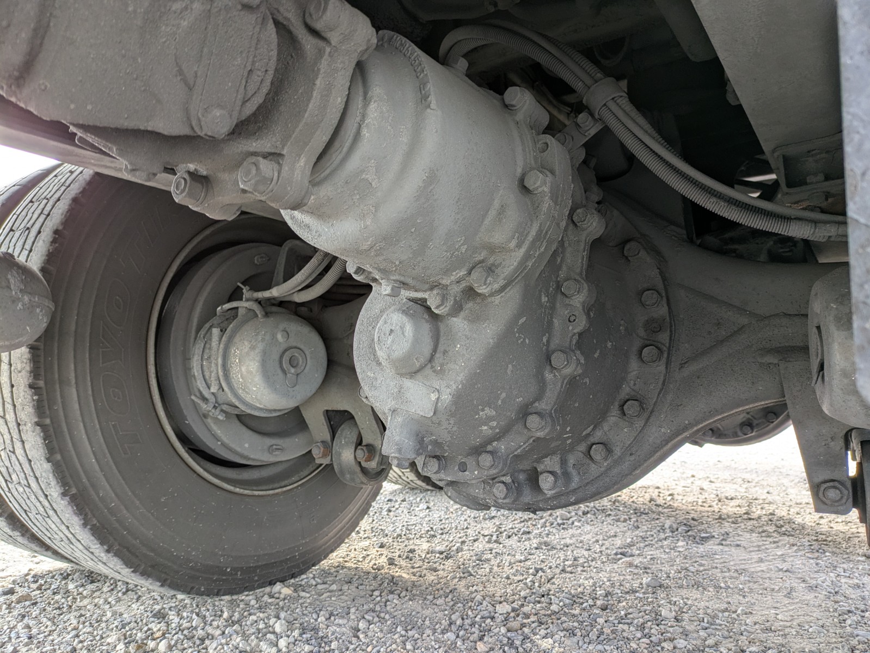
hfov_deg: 69.4
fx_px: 629
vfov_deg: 54.9
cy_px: 326
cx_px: 435
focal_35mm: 25
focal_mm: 5.43
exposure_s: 1/100
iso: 48
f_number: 1.89
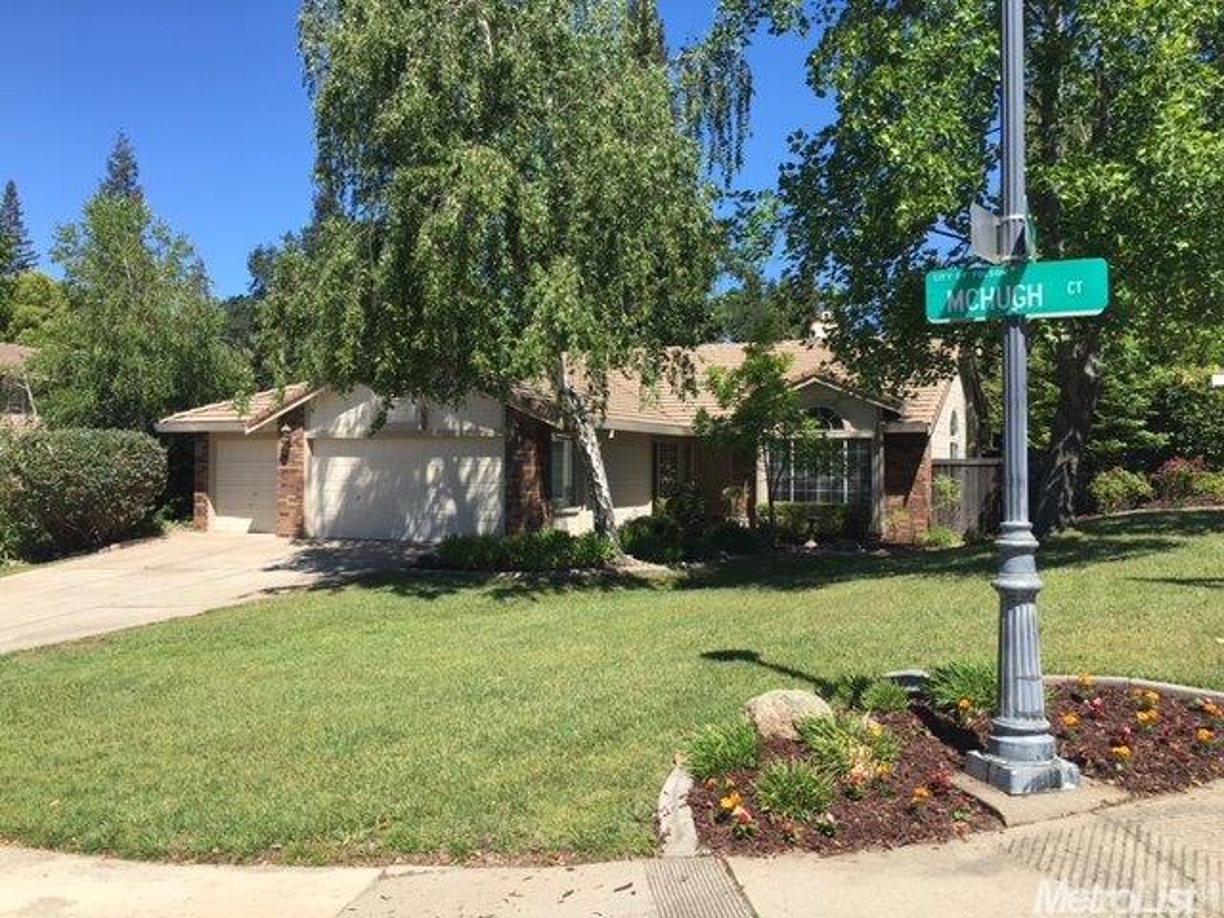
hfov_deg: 61.7
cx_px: 612
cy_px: 459
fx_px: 1025
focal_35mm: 29
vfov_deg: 48.2
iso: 25
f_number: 2.2
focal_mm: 4.15
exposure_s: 1/1040
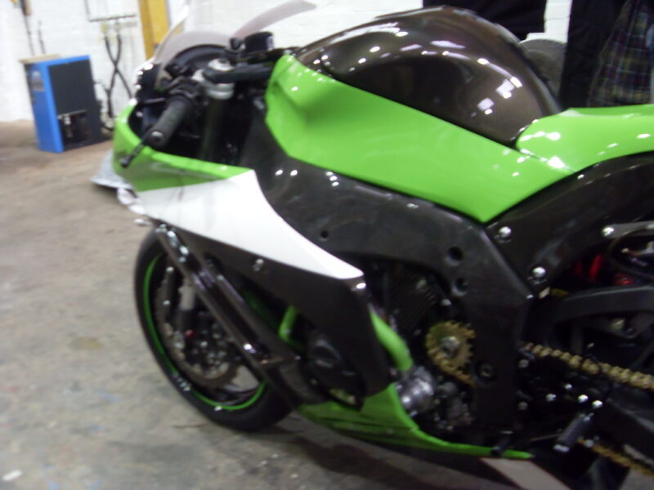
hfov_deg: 52.6
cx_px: 327
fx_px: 661
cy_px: 245
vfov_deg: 40.7
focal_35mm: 35
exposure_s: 1/15
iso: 200
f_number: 2.8
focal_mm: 6.3
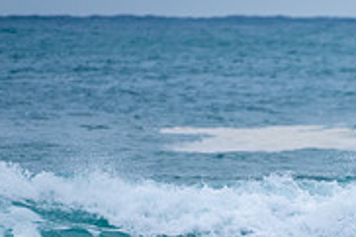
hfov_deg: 1.2
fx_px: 17339
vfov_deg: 0.8
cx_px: 452
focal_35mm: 1755
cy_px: 295
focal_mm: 500
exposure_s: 1/800
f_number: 5.6
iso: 180
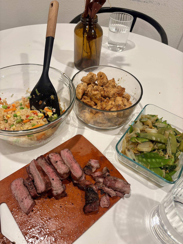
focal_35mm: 26
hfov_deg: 53.1
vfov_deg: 67.3
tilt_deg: -48.7
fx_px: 183
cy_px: 122
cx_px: 92
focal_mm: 5.96
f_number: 1.6
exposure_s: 1/60
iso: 125
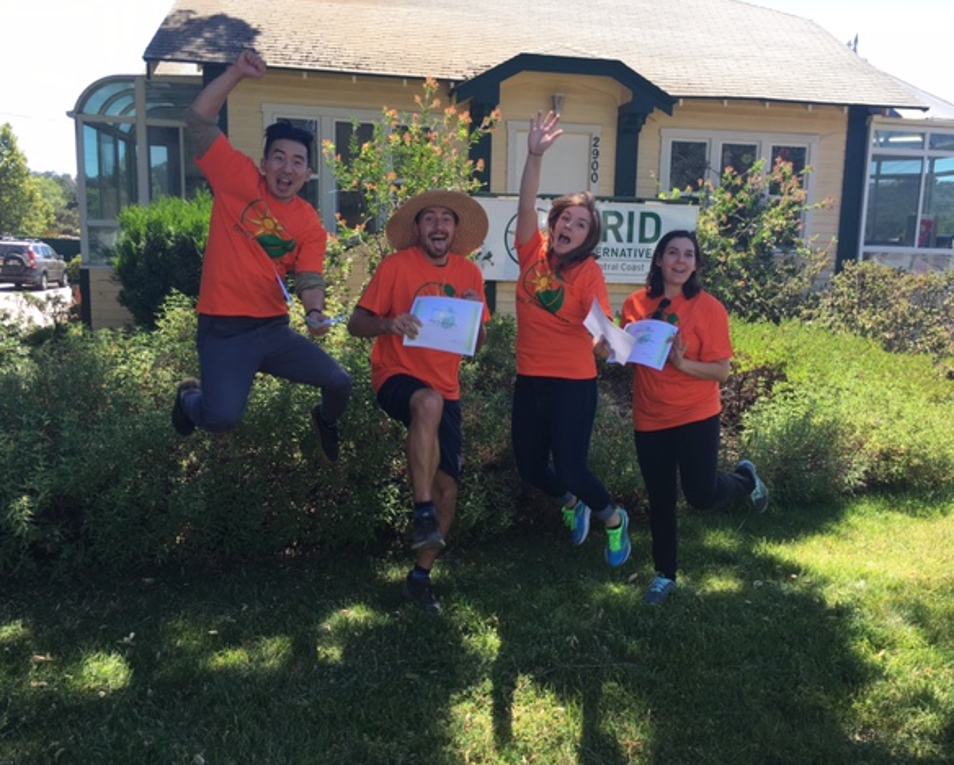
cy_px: 384
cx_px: 513
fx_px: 876
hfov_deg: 57.1
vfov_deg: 47.2
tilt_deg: -7.7
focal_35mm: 31
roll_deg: -1.4
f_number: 2.2
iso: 25
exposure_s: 1/329
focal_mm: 4.15
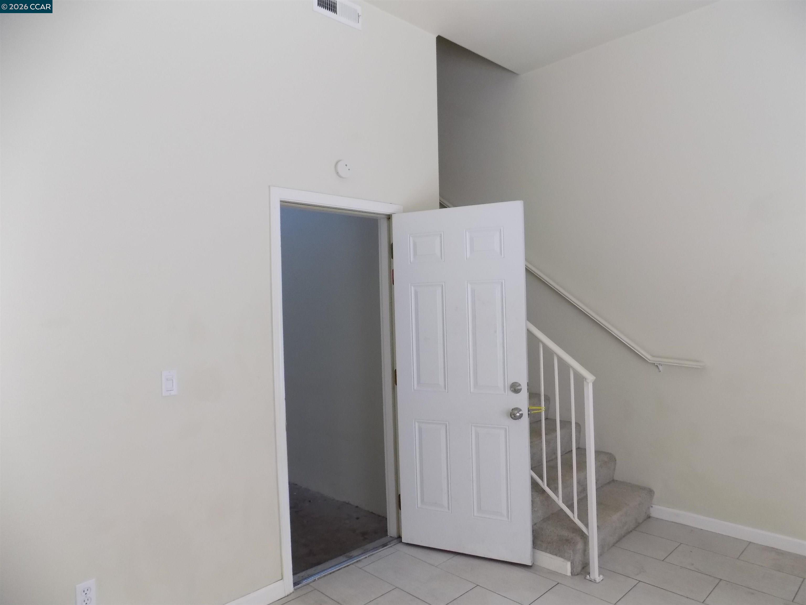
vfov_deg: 58.9
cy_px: 302
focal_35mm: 23
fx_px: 536
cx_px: 403
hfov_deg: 73.9
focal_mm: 4
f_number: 3.1
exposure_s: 1/30
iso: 160
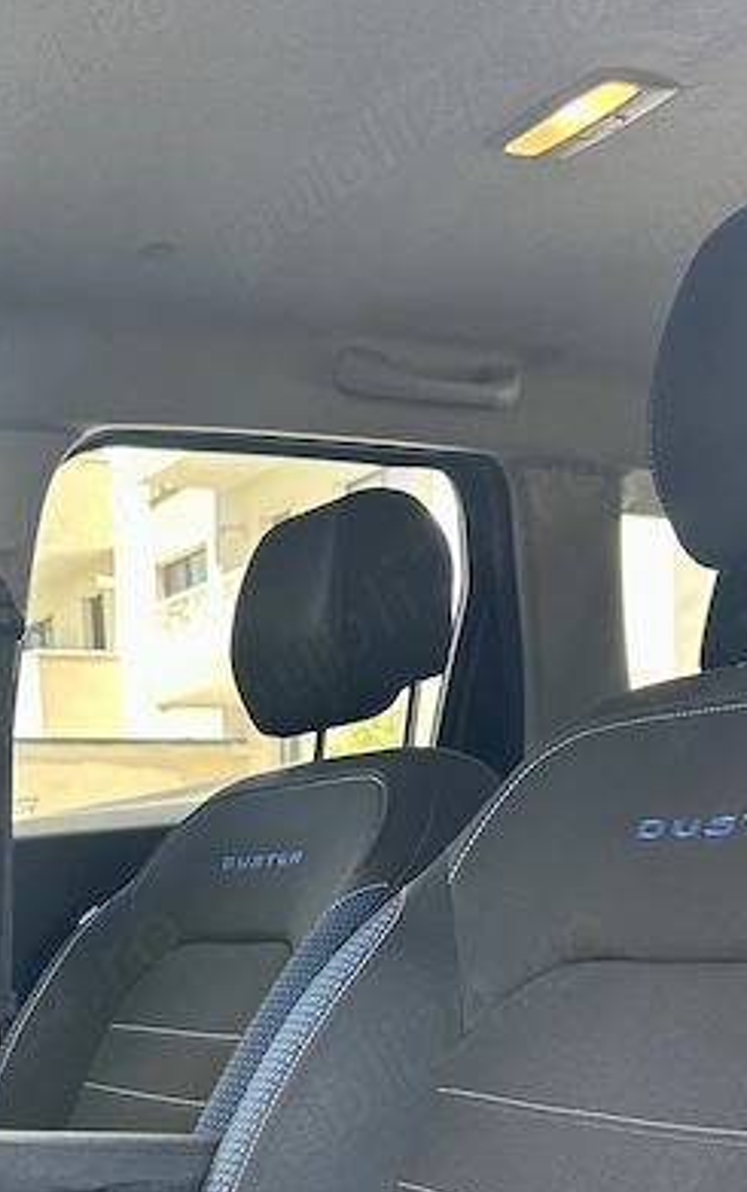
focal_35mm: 52
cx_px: 198
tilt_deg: -7.8
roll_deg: +2.0
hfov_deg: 24.7
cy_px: 1155
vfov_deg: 35.6
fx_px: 1691
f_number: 1.78
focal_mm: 6.86
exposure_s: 1/121
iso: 160
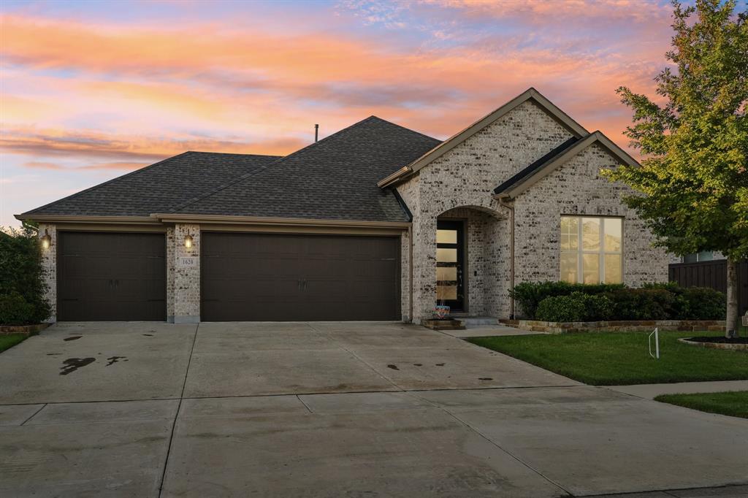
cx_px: 374
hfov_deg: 61.9
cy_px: 249
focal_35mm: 30
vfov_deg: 43.6
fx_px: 623
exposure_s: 1/200
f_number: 8
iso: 400
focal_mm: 30
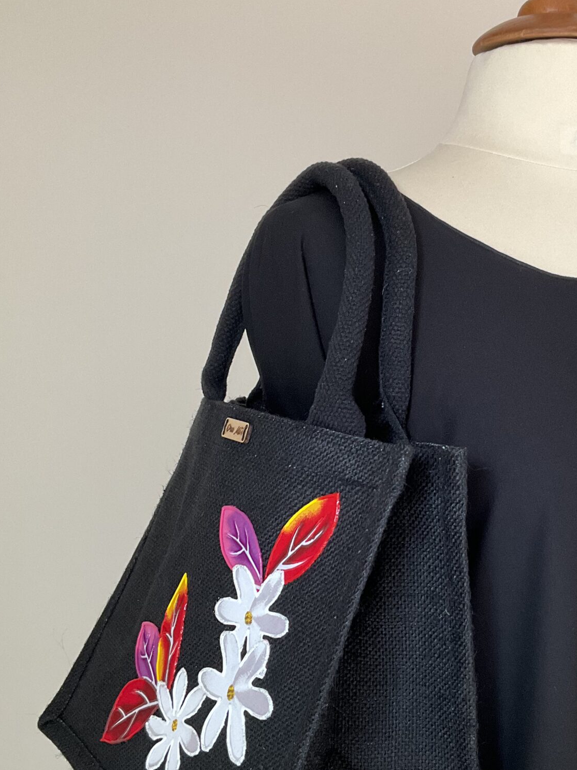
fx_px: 1111
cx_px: 442
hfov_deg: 28.6
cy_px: 429
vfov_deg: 38.1
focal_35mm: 50
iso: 80
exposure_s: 1/60
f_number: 1.8
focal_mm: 3
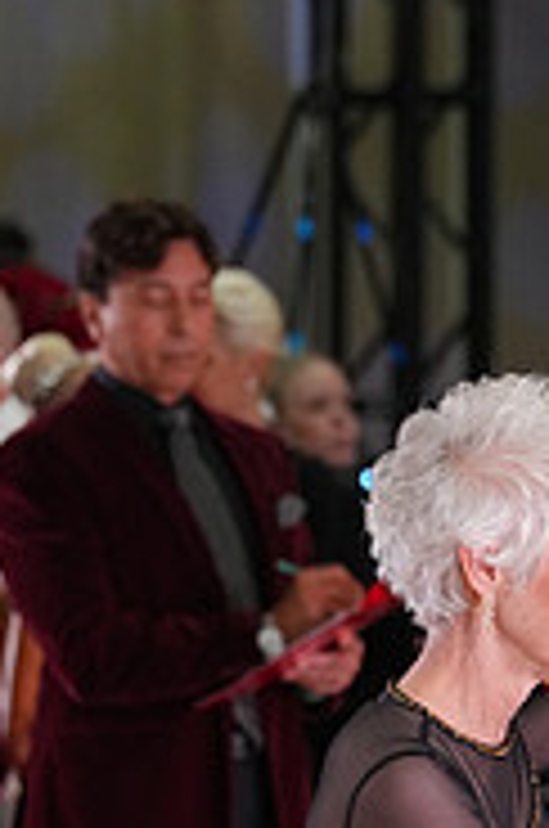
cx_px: 646
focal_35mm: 632
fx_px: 14511
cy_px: 1107
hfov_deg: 2.2
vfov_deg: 3.3
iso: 2500
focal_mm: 200
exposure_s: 1/200
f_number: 5.6
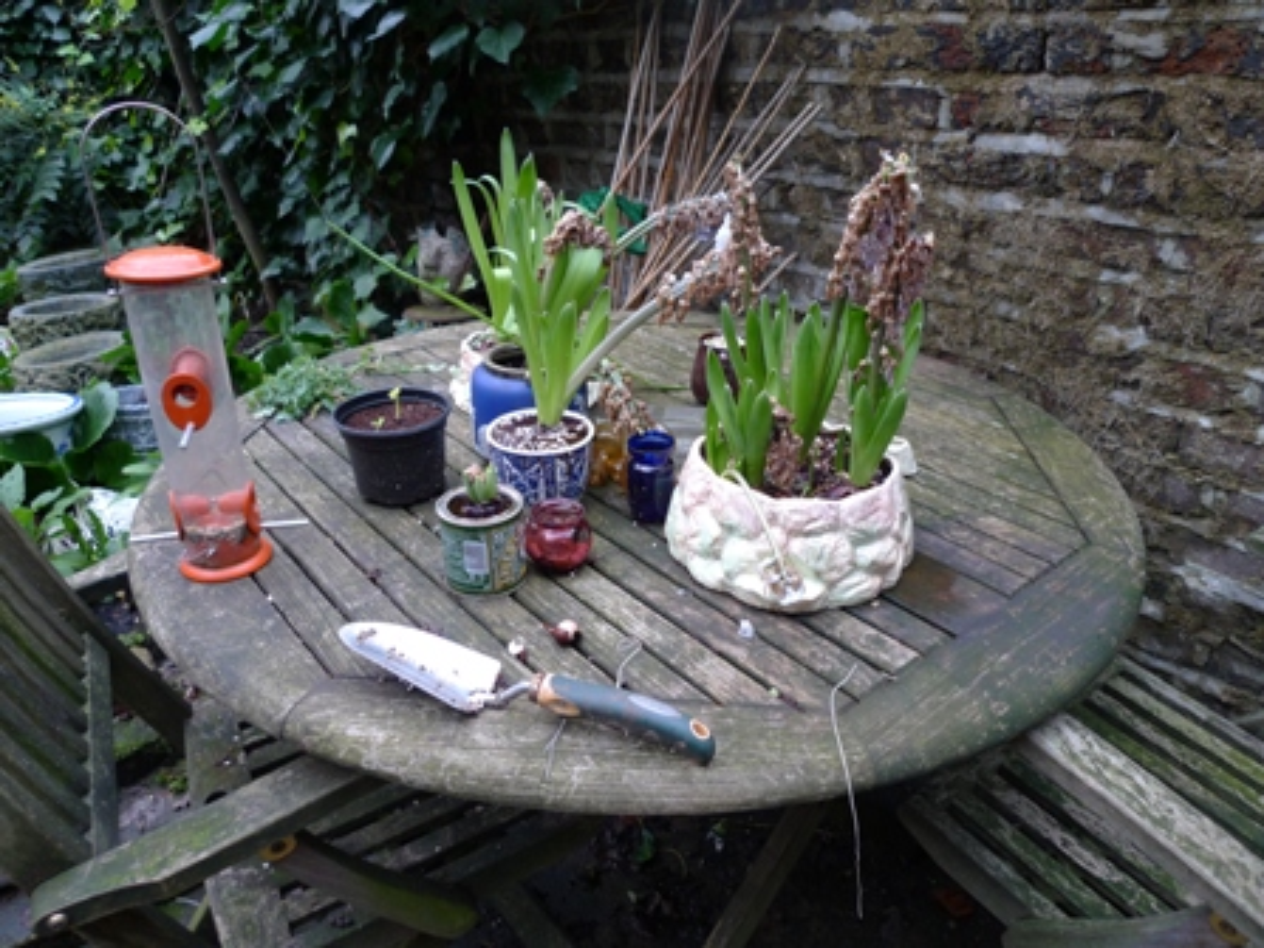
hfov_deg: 71.6
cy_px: 474
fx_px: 876
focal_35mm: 24
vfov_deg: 56.8
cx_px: 632
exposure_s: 1/60
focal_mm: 5.1
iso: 80
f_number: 2
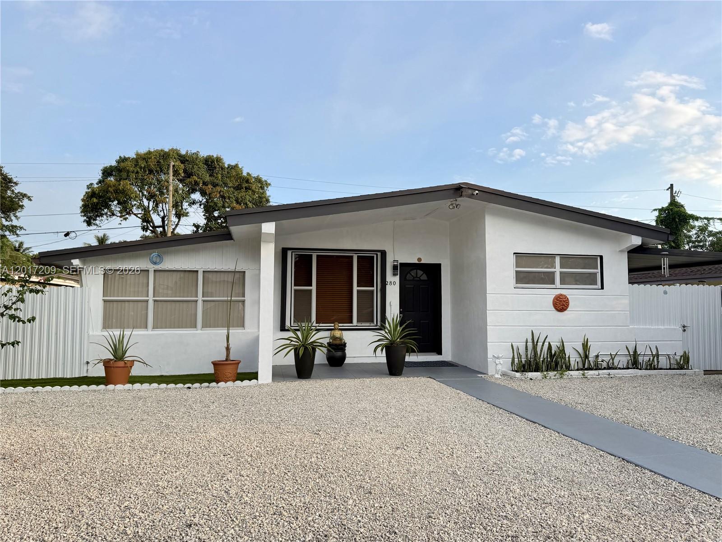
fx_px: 501
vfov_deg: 56.8
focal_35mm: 24
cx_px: 361
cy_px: 271
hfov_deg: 71.6
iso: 80
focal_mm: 6.76
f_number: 1.78
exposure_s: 1/1174
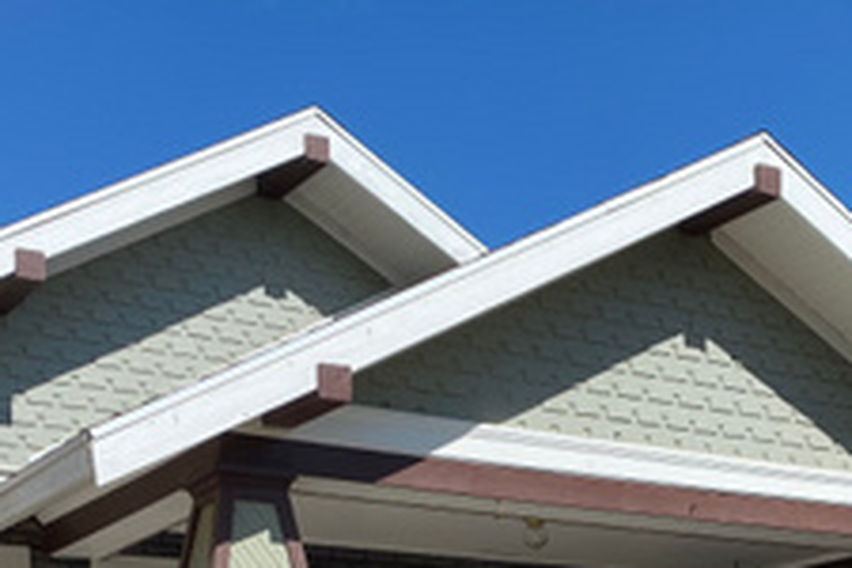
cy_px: 772
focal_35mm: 77
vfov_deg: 16.6
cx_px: 462
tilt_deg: +4.5
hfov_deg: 26.3
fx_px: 1822
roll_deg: +1.6
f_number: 1.8
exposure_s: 1/3497
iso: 32
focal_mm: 4.25
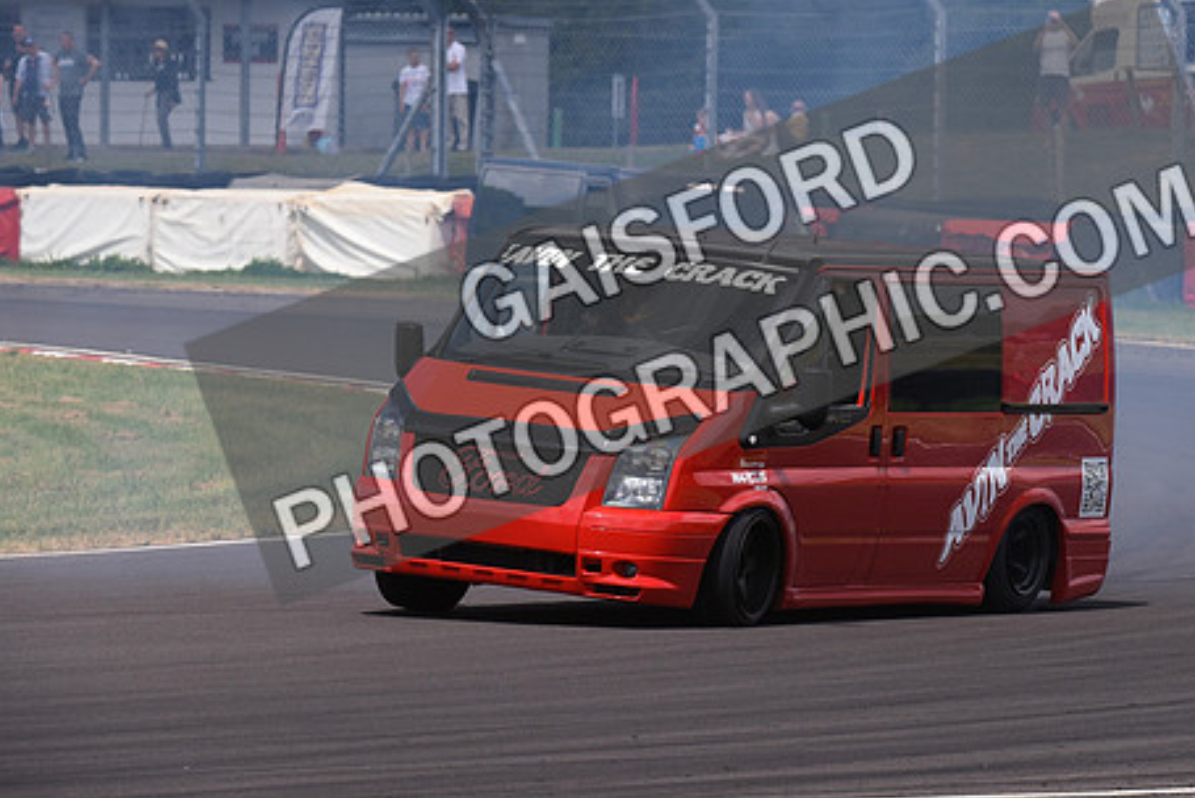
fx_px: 11858
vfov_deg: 3.9
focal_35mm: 357
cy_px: 298
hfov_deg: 5.8
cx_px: 712
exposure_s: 1/1000
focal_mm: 280
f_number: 8
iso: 1250
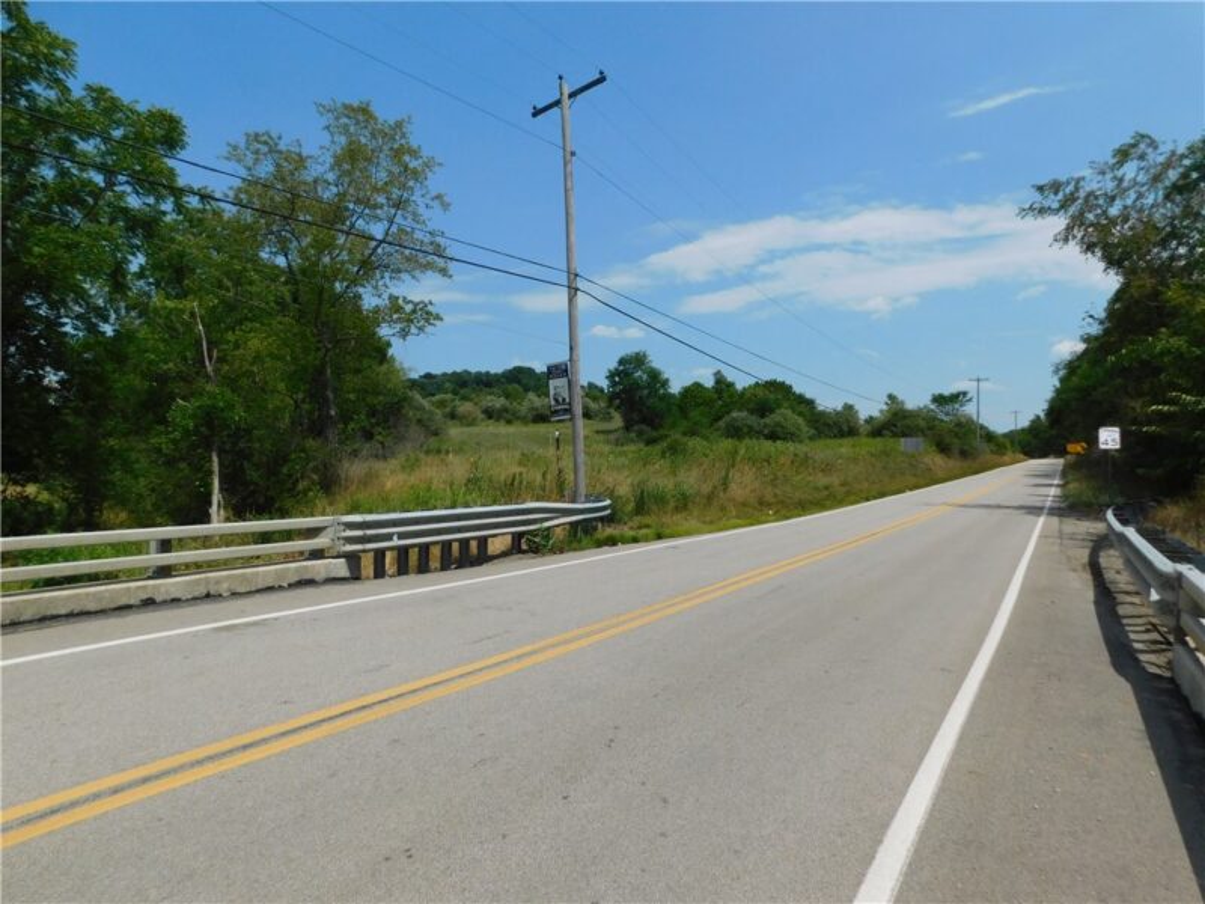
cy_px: 452
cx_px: 602
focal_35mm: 23
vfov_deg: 58.9
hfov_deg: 73.9
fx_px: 801
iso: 125
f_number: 6
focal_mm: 4
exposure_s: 1/800
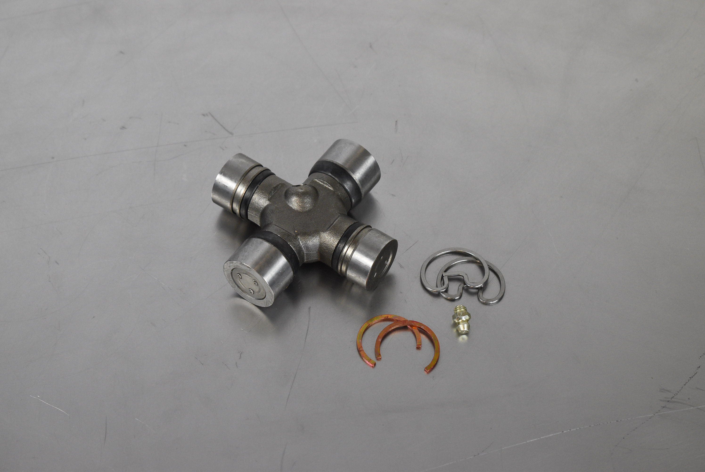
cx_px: 352
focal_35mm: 82
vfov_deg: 16.6
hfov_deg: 24.6
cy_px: 236
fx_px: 1617
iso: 1250
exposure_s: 1/160
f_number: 6.3
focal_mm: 55
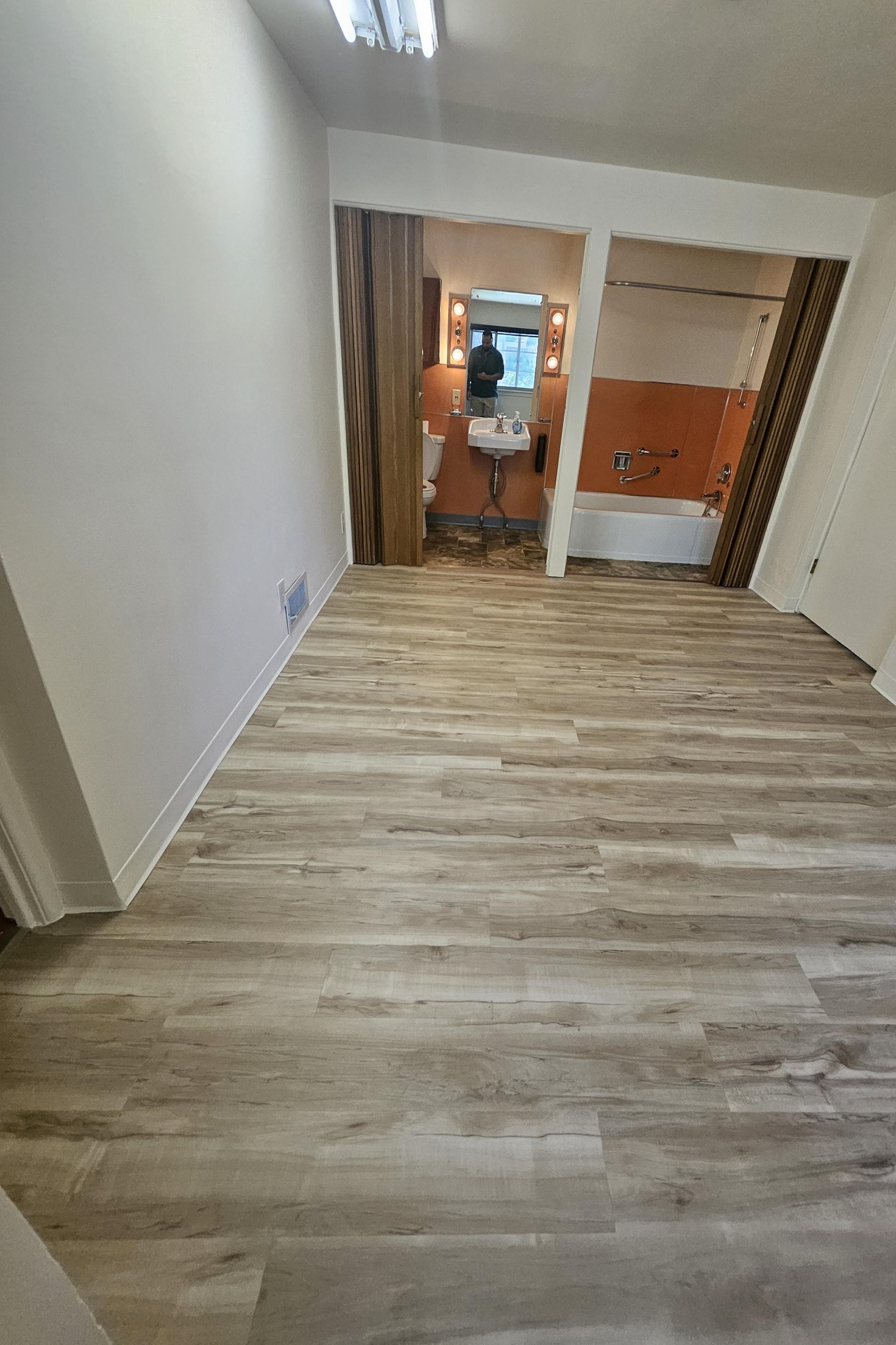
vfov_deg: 104.3
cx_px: 515
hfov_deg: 80.7
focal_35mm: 14
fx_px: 523
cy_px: 663
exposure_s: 1/60
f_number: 2.2
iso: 200
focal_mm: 1.74
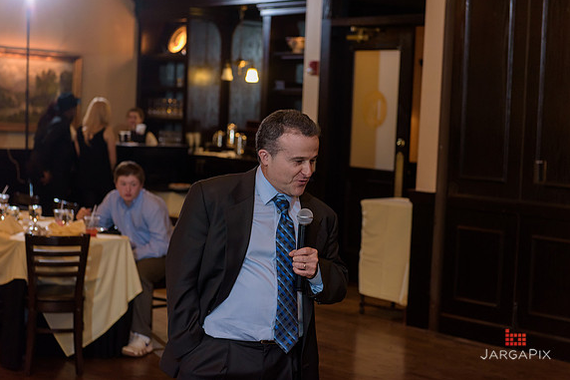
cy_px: 188
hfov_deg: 28.5
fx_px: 1124
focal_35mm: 71
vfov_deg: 19.2
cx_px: 287
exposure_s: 1/125
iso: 1600
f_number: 3.2
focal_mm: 70
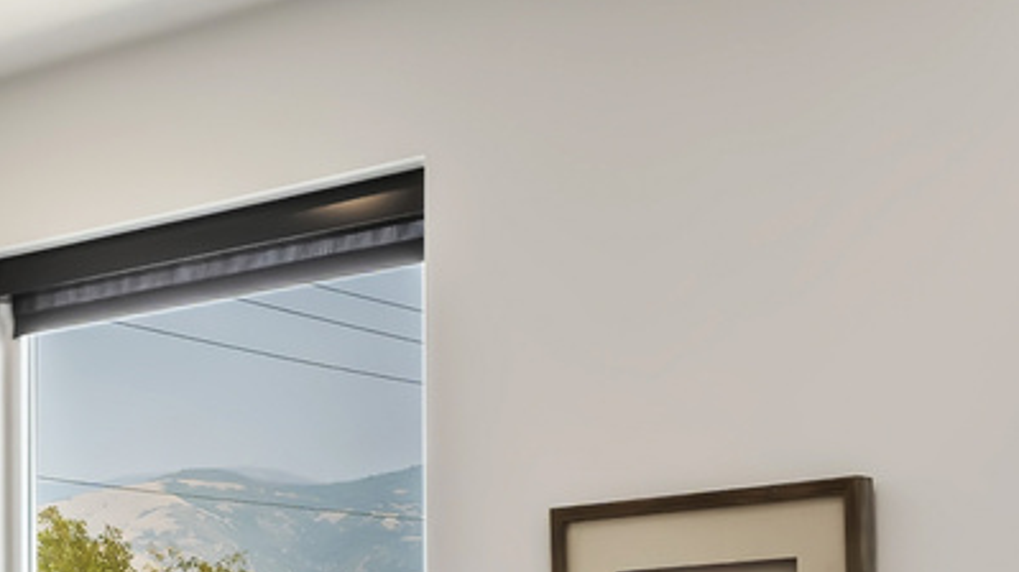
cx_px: 340
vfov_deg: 13.0
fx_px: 2395
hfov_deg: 23.9
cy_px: 818
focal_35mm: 89
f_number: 8
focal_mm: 11
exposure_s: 1/25
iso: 100
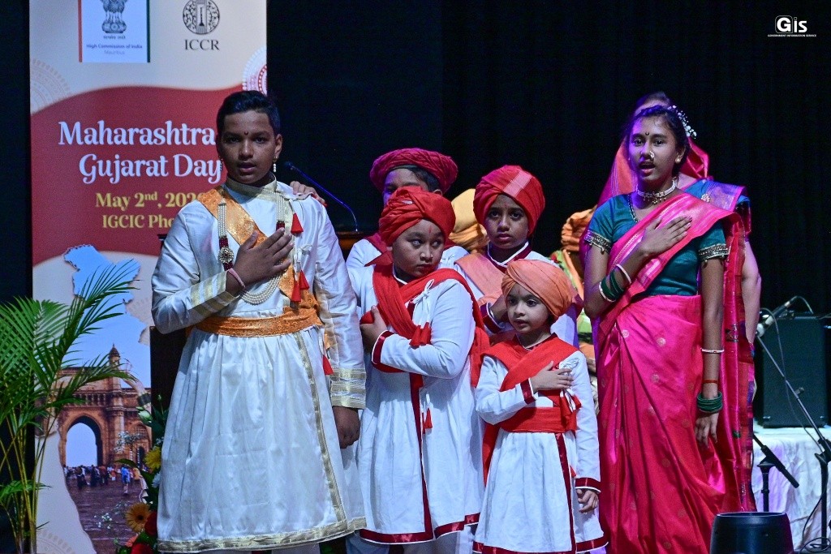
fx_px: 3624
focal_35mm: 157
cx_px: 416
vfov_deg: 8.7
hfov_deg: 13.1
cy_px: 277
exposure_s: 1/200
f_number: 6.3
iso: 3200
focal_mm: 105
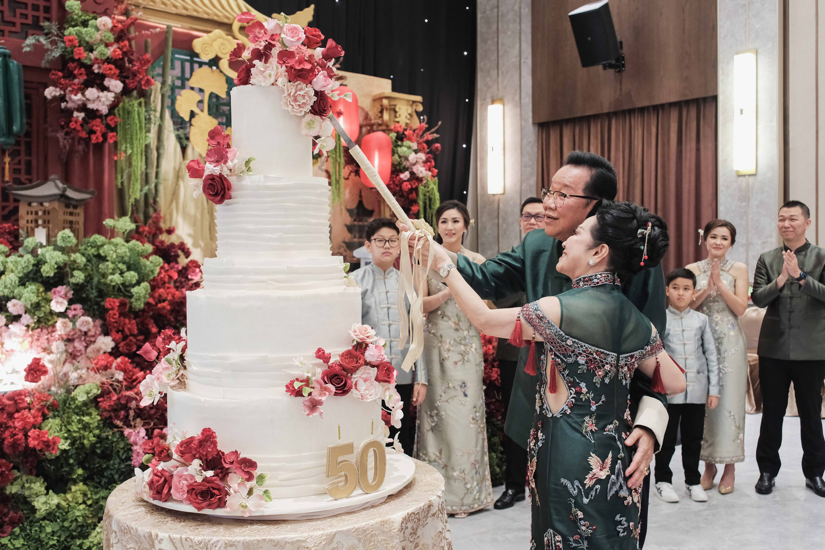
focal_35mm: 35
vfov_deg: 37.9
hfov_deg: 54.4
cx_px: 412
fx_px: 802
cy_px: 275
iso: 1600
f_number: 3.2
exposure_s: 1/125
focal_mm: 23.5
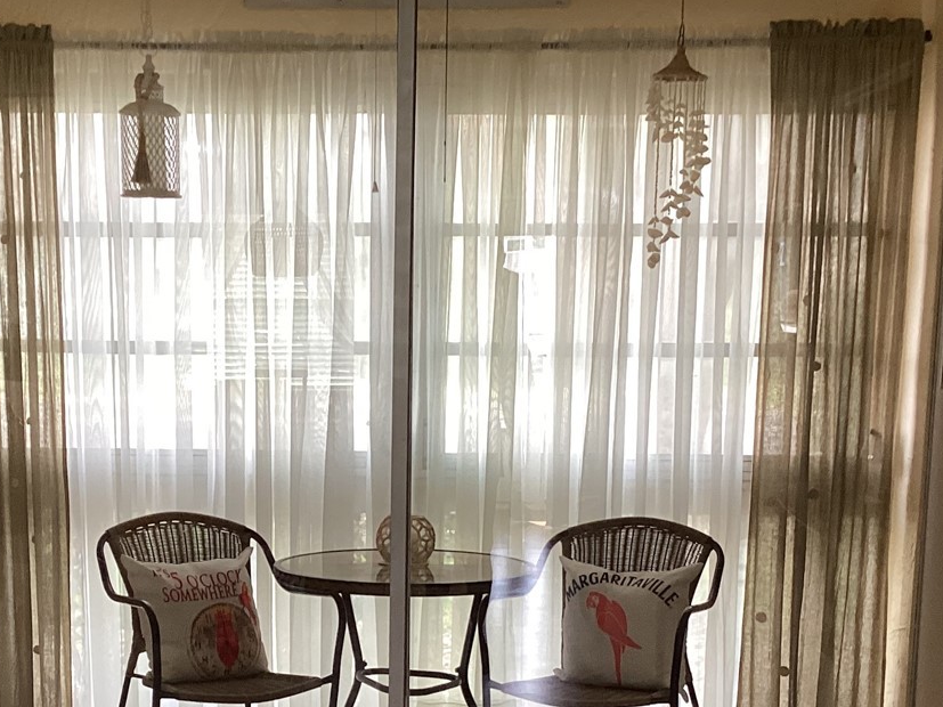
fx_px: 1634
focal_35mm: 60
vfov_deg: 23.9
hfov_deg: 32.1
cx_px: 366
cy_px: 607
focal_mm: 3.3
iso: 125
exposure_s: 1/50
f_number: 2.4
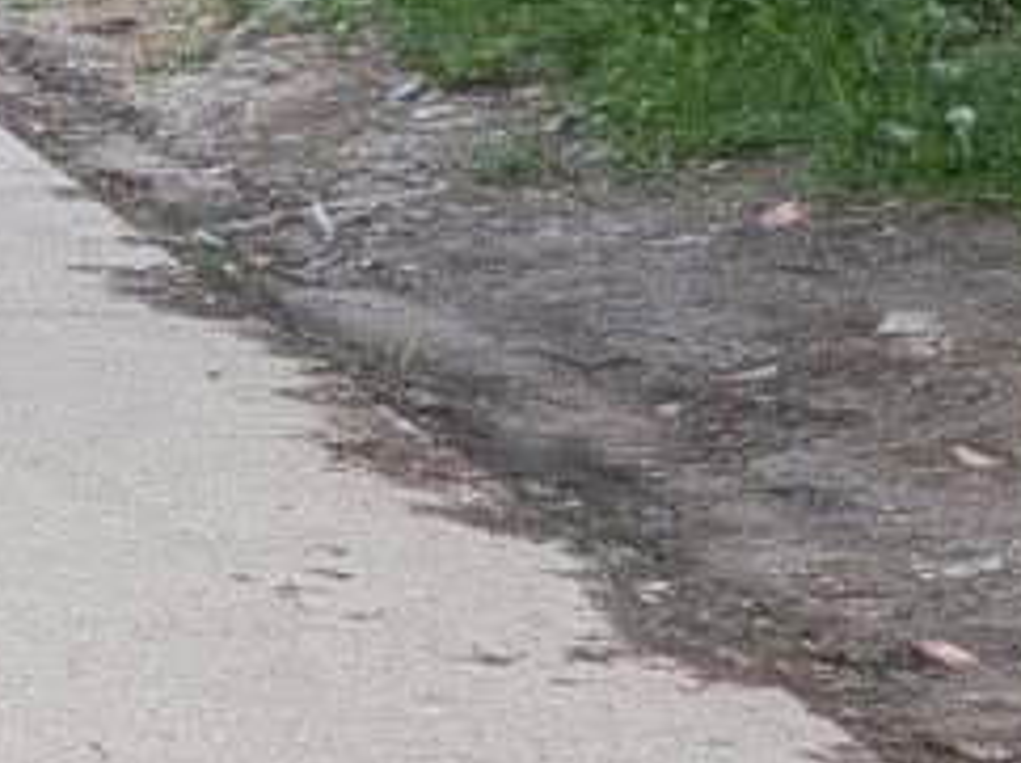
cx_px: -1966
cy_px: 314
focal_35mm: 149
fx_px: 4390
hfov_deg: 10.1
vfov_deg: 9.9
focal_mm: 4.53
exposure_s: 1/1613
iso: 21
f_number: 1.7
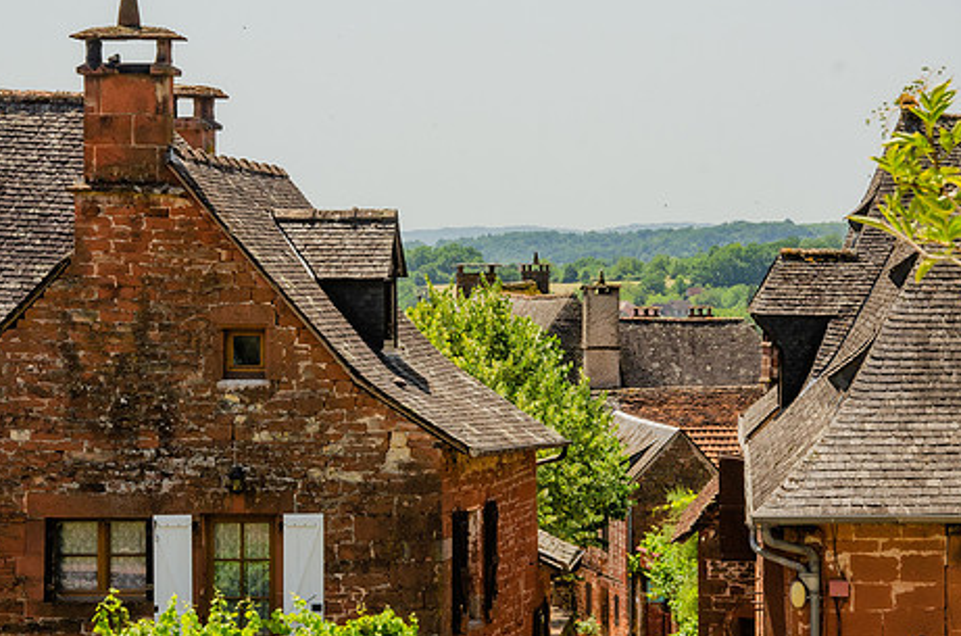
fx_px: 3116
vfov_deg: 11.6
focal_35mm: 117
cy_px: 273
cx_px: 525
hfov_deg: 17.5
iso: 500
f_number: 13
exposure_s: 1/400
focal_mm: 62
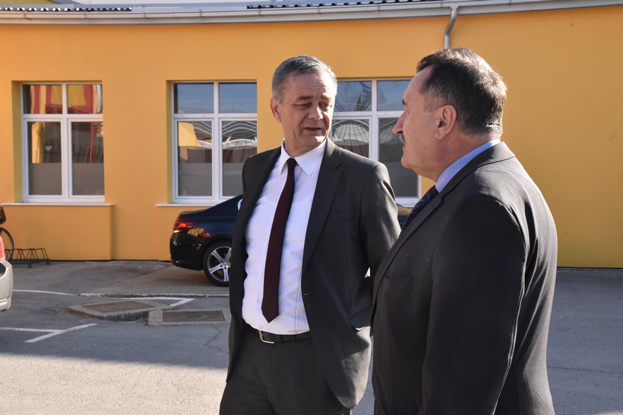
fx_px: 831
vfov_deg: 28.1
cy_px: 208
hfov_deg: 41.1
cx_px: 312
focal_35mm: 48
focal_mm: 48
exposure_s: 1/800
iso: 3200
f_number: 14
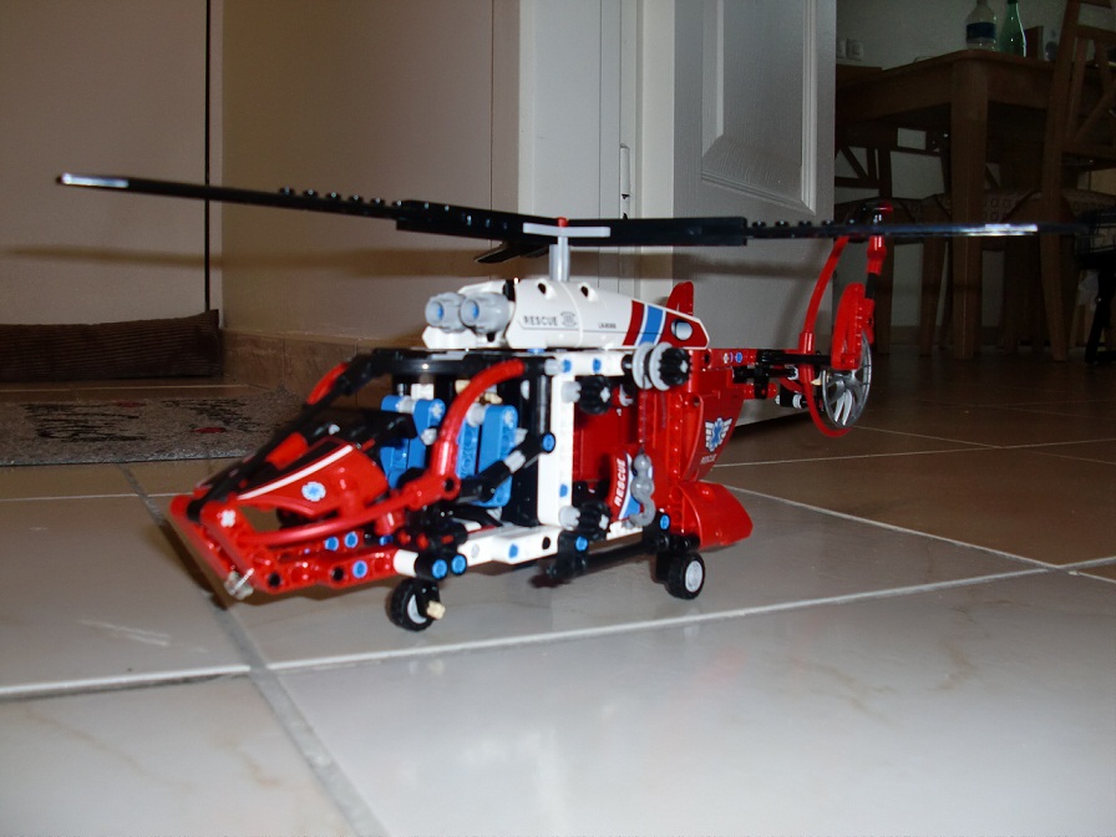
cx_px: 558
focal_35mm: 36
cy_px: 418
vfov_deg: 39.7
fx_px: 1161
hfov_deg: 51.4
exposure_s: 1/60
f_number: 2.8
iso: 125
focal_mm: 6.3
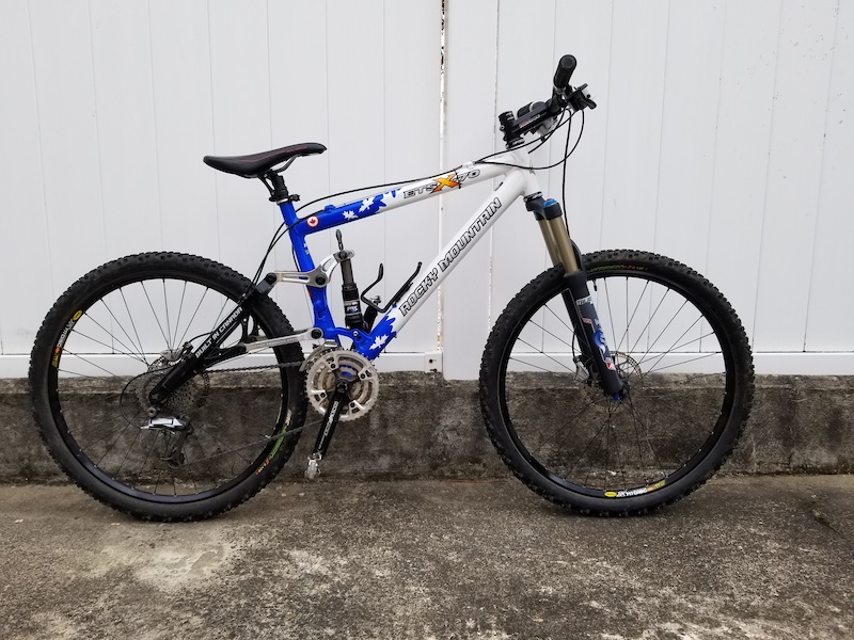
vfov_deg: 53.1
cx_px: 427
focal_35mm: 26
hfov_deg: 67.3
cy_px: 320
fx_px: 641
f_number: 1.7
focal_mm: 4.3
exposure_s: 1/356
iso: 50
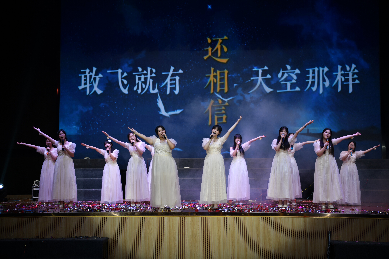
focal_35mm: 52
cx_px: 194
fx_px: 562
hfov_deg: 38.2
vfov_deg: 26.0
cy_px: 130
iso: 64
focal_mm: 52
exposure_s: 1/125
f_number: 2.8
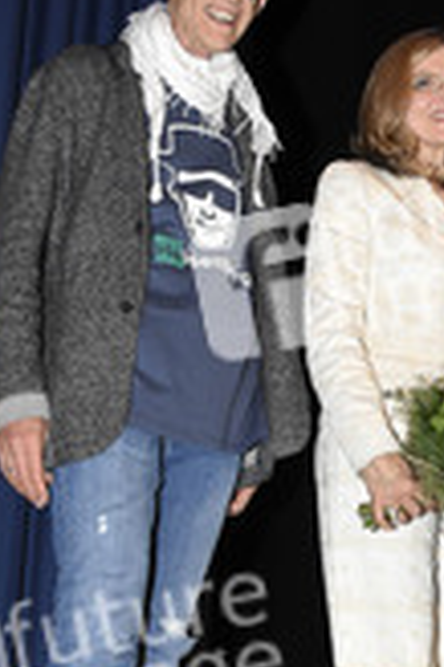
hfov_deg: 19.5
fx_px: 1223
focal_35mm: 66
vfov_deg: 30.2
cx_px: 517
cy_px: 468
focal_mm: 18
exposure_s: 1/160
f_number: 6.3
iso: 1600
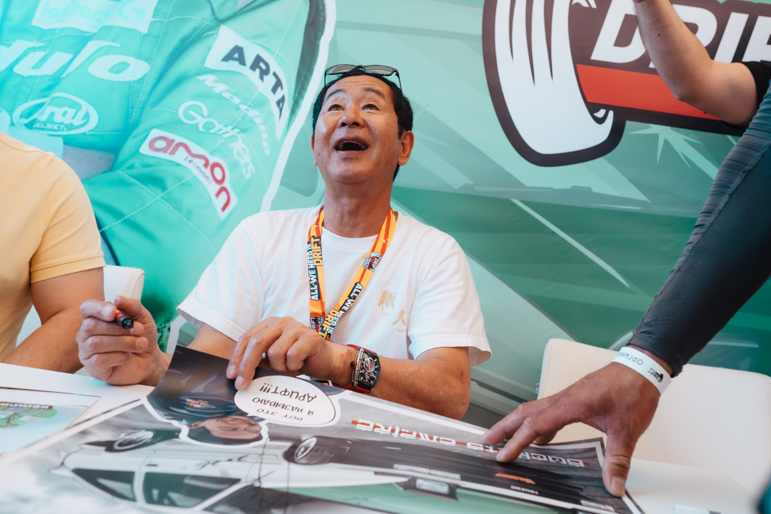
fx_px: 616
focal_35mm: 29
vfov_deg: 45.3
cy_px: 245
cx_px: 410
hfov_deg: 64.0
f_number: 4.5
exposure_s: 1/400
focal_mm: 24
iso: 2000
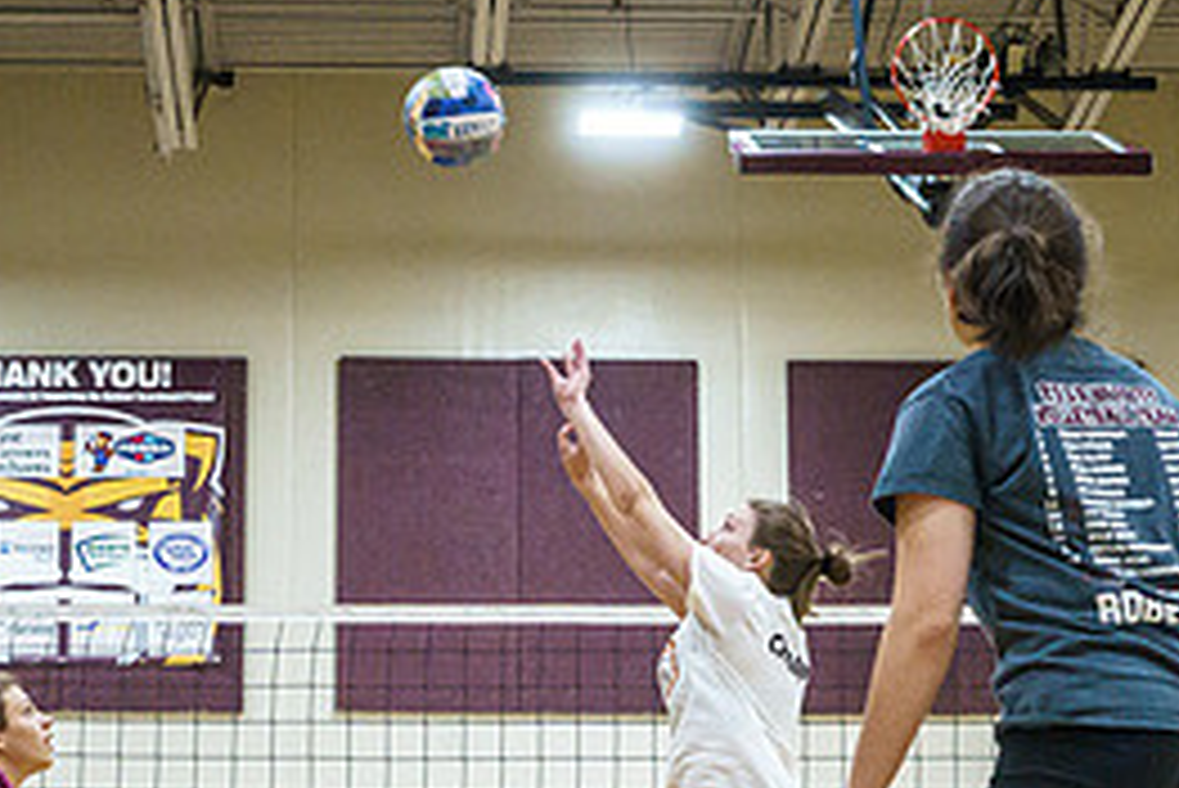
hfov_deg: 17.5
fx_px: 3834
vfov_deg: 11.7
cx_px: 458
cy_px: 672
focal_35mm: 117
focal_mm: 50
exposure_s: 1/640
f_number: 5.6
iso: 12800
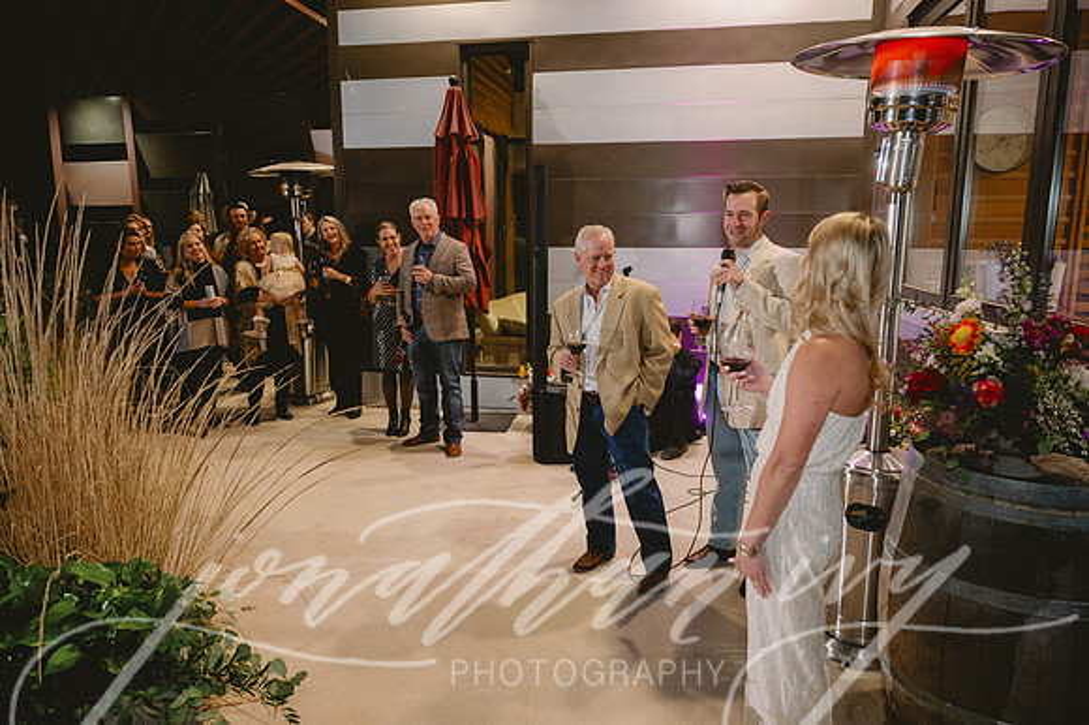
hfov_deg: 73.8
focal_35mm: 24
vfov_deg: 53.1
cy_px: 362
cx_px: 544
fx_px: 726
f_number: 2.8
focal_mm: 24
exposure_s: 1/100
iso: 2500
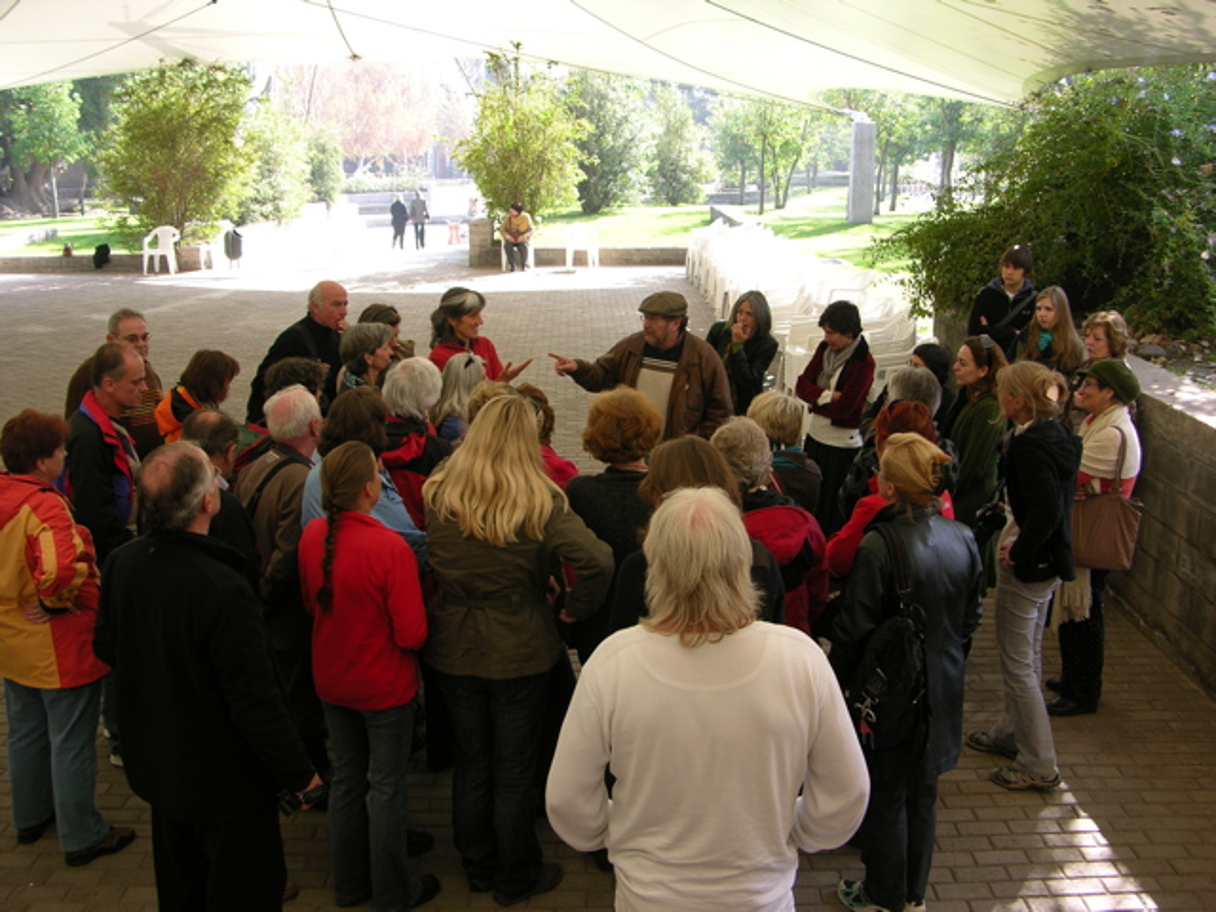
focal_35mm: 36
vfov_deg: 39.7
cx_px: 608
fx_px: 1265
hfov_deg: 51.4
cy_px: 456
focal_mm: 9.2
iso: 50
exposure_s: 1/49.9
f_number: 3.2
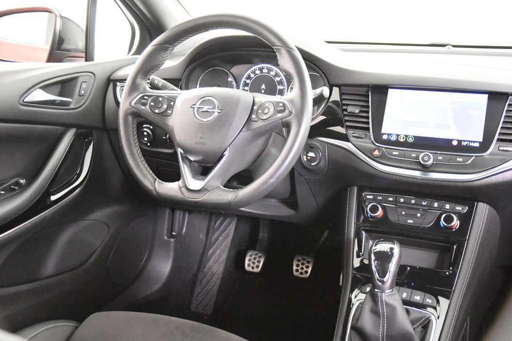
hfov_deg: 45.4
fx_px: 612
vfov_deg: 31.2
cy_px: 168
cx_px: 255
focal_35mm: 43
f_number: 3.2
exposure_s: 1/40
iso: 12800
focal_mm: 28
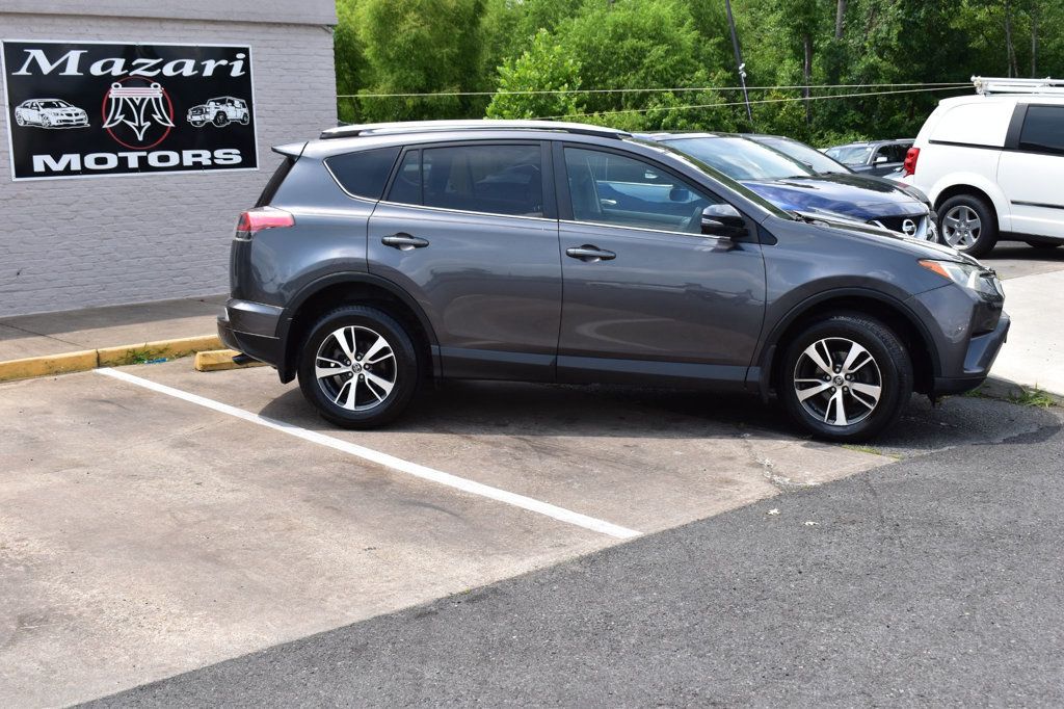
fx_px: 1285
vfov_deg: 30.8
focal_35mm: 44
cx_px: 532
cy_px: 354
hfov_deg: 45.0
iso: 400
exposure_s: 1/400
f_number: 11
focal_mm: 29
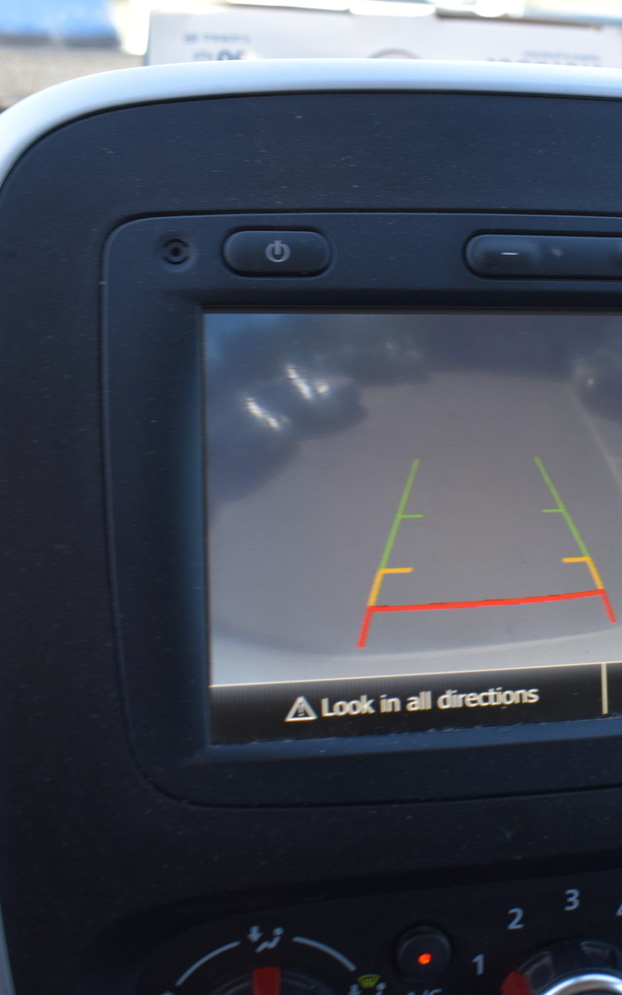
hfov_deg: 27.4
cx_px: 499
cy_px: 497
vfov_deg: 43.5
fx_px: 1248
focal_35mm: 46
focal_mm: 20
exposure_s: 1/125
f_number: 5.6
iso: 250
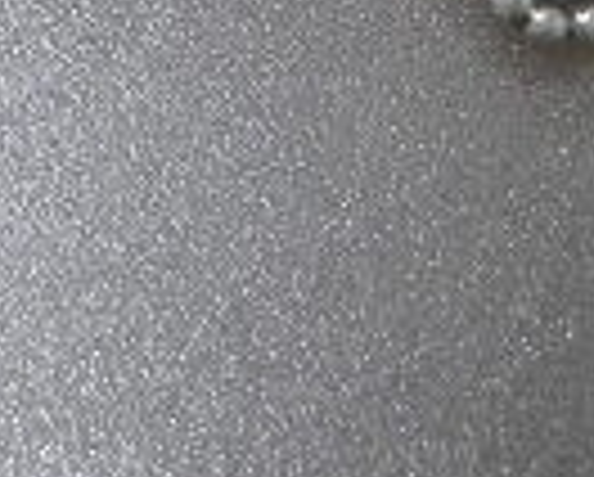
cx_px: -40
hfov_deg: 6.0
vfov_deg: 4.8
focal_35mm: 321
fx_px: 5652
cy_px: -428
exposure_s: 1/30
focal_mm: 12.2
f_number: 8.2
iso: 683
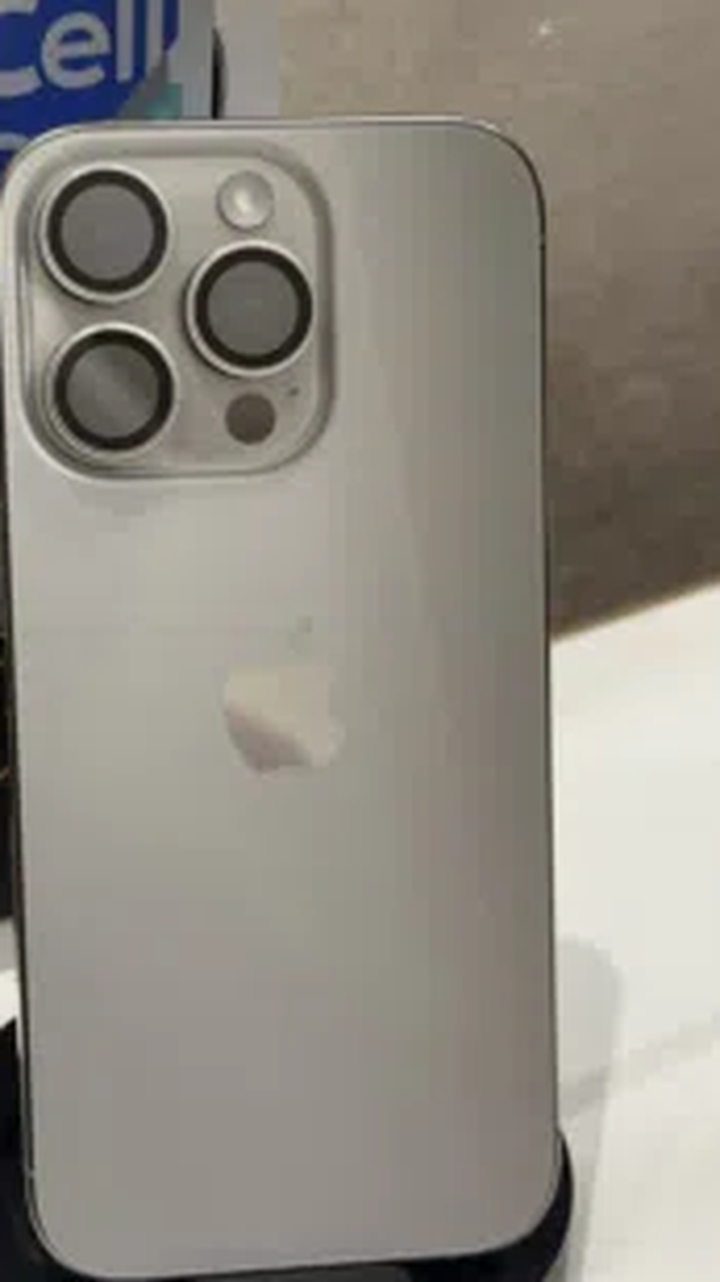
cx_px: 137
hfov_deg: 17.6
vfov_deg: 31.0
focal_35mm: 68
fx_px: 2310
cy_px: 666
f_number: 1.78
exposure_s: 1/50
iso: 160
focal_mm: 6.76
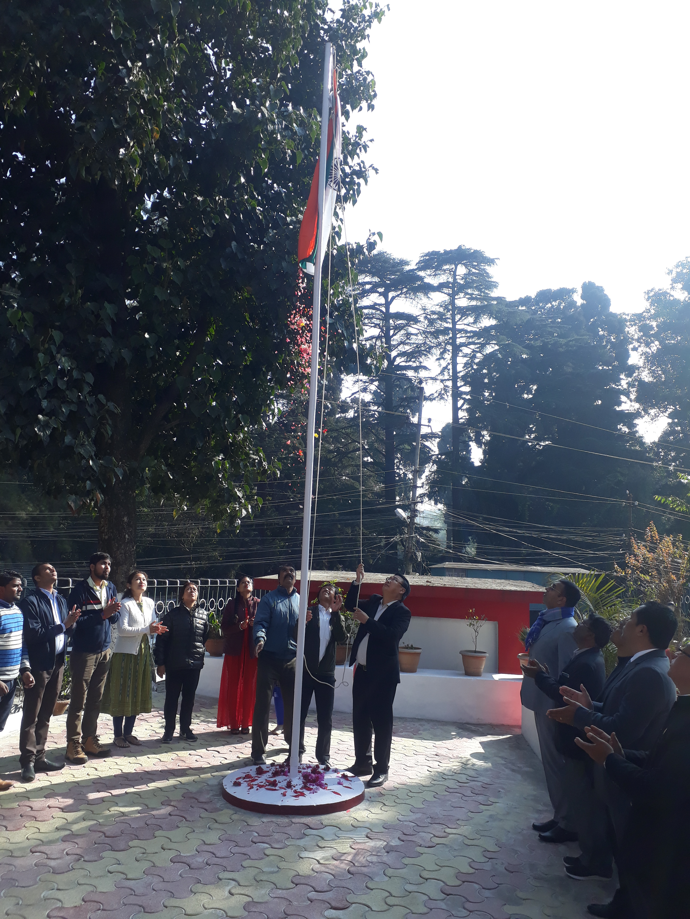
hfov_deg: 51.4
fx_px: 718
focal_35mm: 27
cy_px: 460
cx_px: 345
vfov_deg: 65.3
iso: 40
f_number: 1.9
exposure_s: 1/616
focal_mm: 3.6
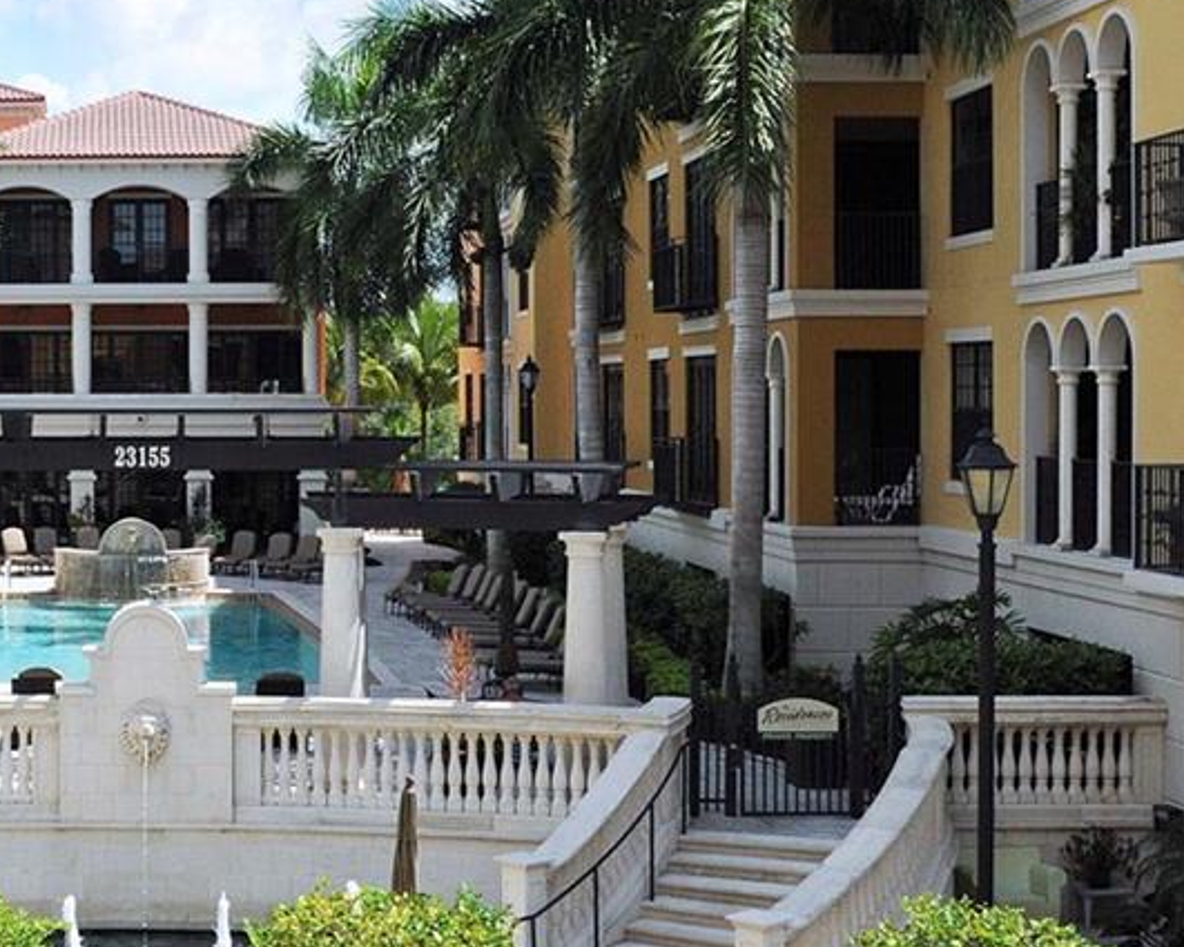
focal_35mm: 65
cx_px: 225
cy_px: 474
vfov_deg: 23.5
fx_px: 2278
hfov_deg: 28.5
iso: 800
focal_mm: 24
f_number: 13
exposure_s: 1/640
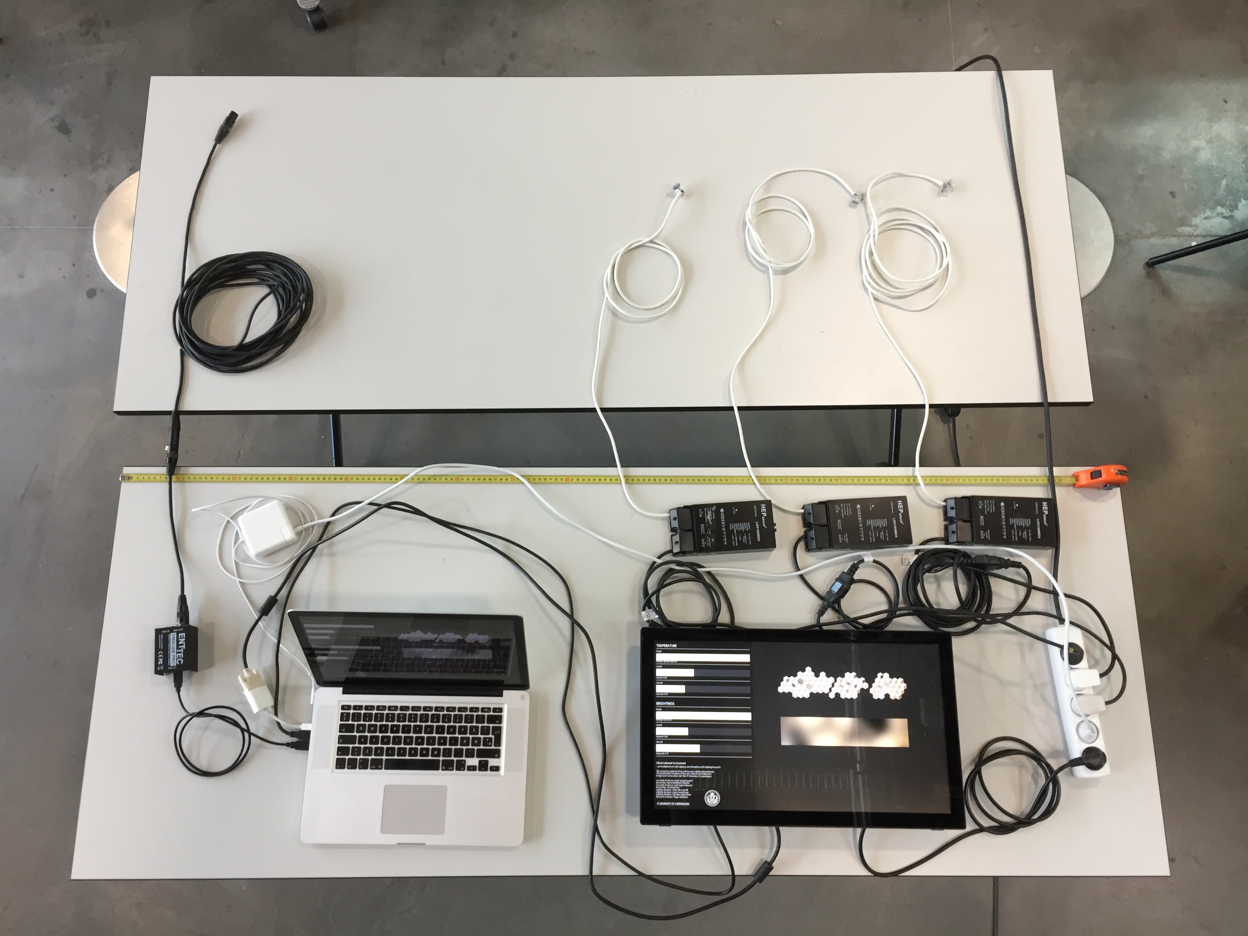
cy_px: 468
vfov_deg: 48.2
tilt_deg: -74.7
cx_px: 624
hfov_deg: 61.7
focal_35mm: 29
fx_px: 1046
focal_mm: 4.15
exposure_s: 1/33
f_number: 2.2
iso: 80
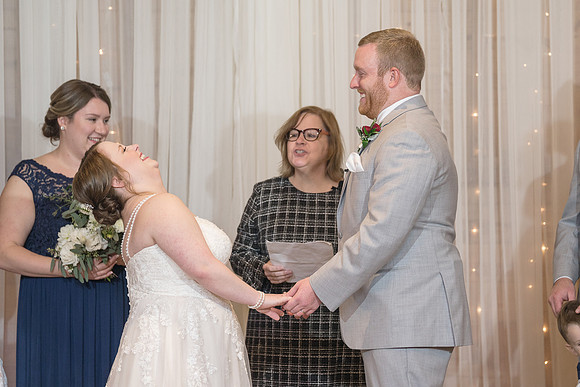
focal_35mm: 170
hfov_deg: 12.1
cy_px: 211
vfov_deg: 8.1
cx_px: 316
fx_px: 2741
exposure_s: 1/200
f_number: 4
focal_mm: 155
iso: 2000
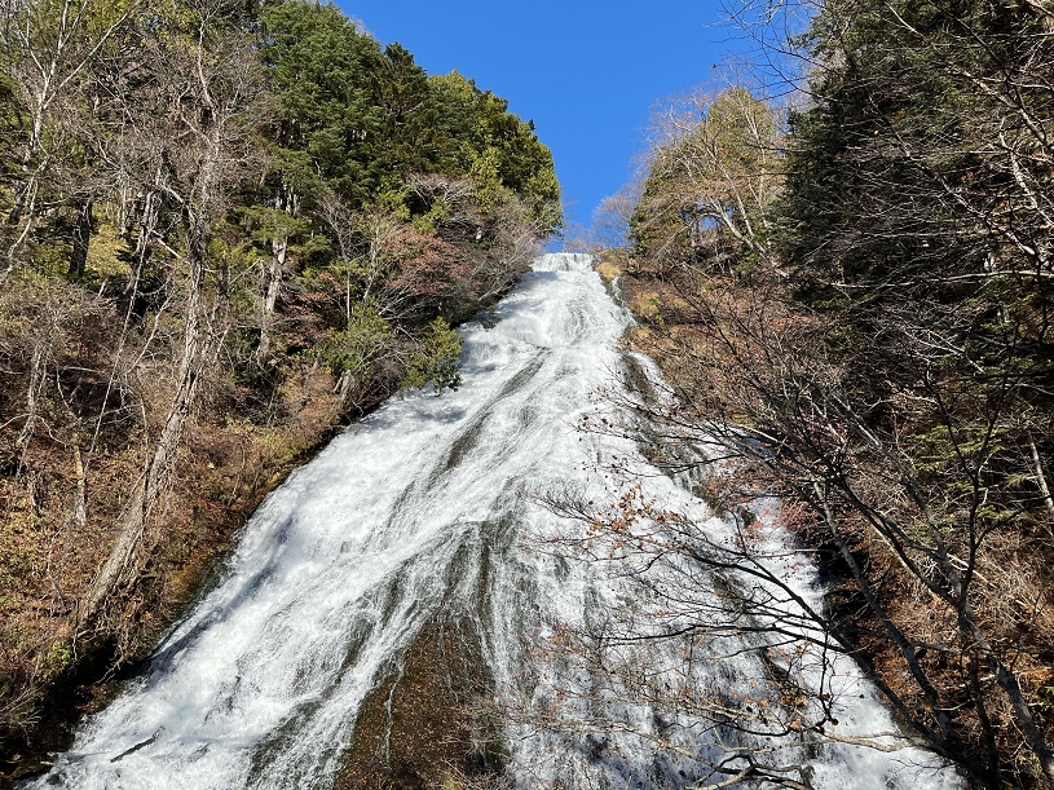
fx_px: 792
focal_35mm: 26
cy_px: 395
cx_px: 527
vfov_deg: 53.1
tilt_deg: +18.5
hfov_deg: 67.3
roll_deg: -0.5
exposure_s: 1/3135
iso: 50
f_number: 1.6
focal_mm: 5.1
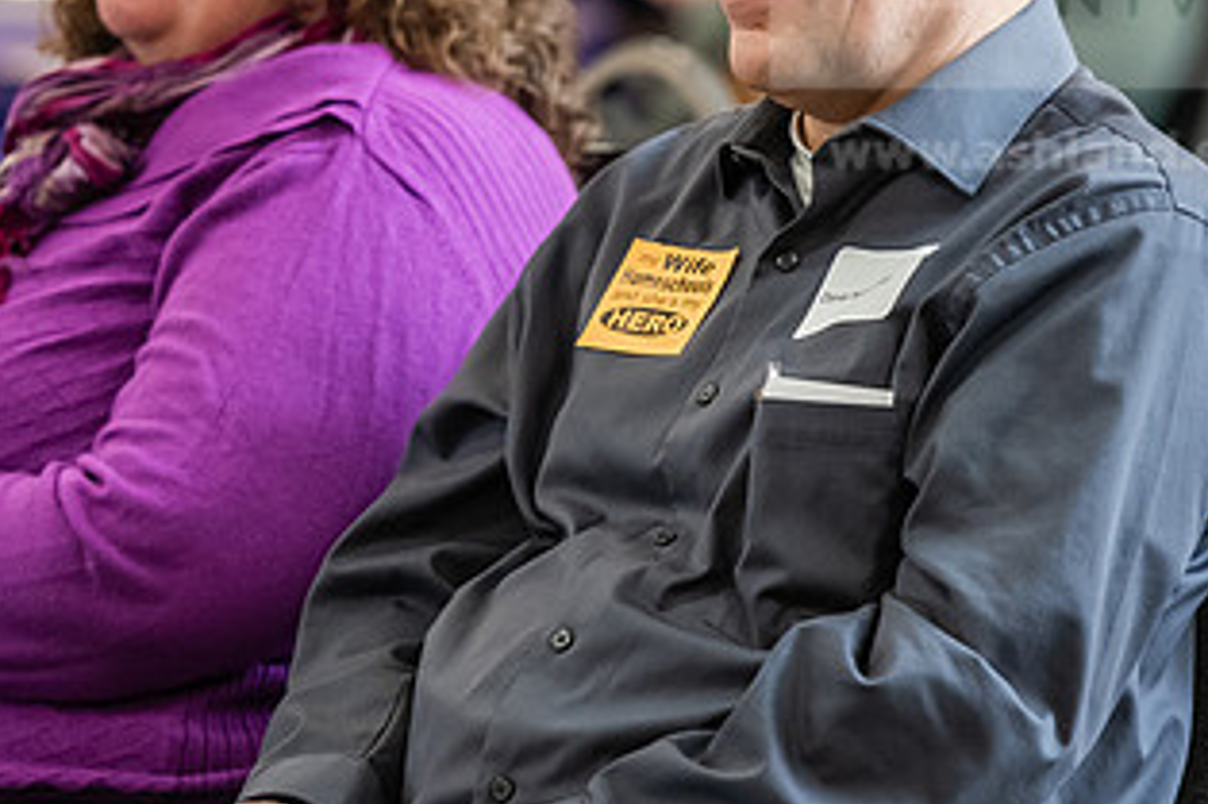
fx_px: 10229
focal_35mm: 305
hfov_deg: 6.8
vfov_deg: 4.5
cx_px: 654
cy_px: 233
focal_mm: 165
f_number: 3.2
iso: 2000
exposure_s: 1/160
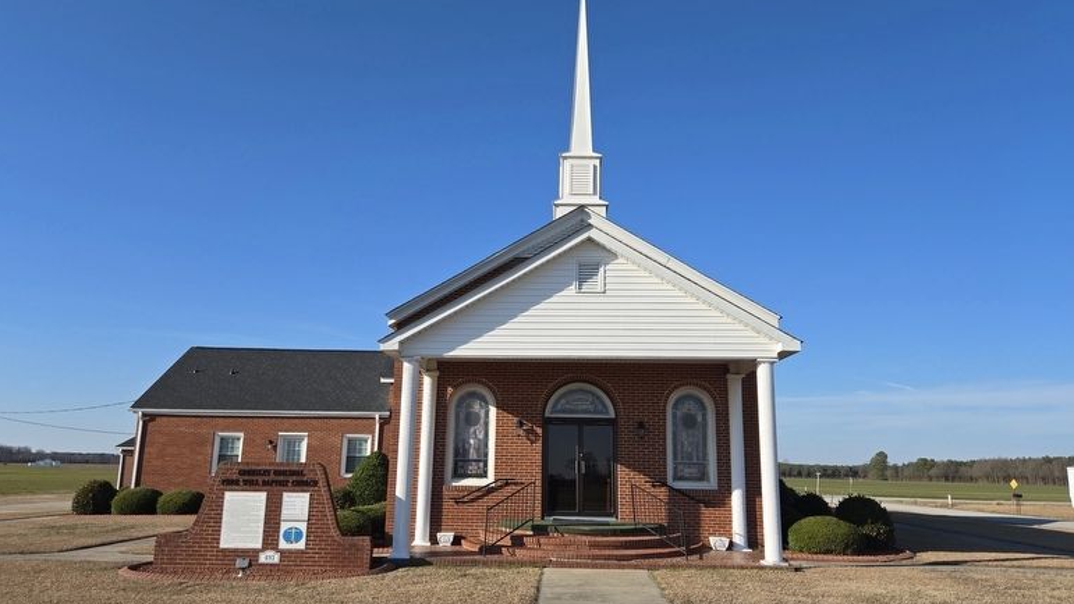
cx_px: 531
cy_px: 317
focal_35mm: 26
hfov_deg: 71.9
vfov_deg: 44.4
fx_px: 741
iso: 25
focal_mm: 5.4
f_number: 1.8
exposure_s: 1/2094
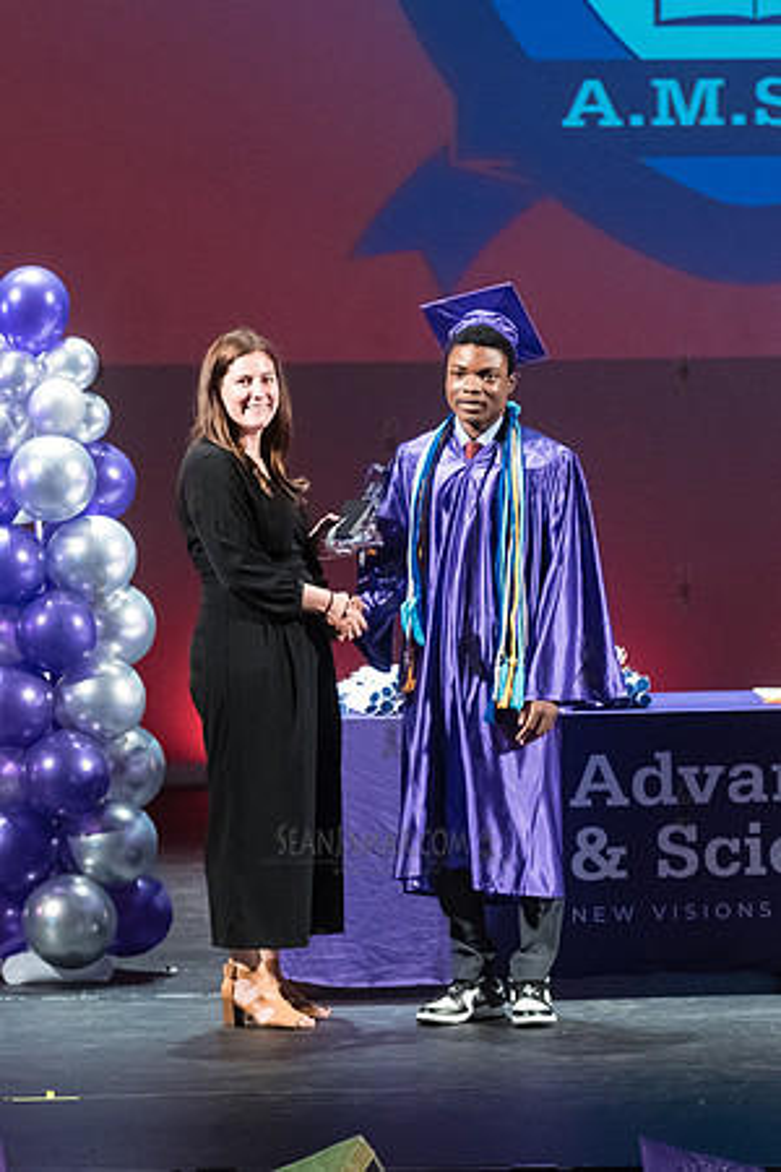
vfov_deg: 12.3
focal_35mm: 167
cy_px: 534
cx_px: 449
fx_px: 5428
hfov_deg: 8.2
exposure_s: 1/320
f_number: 2.8
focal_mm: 92
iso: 4000
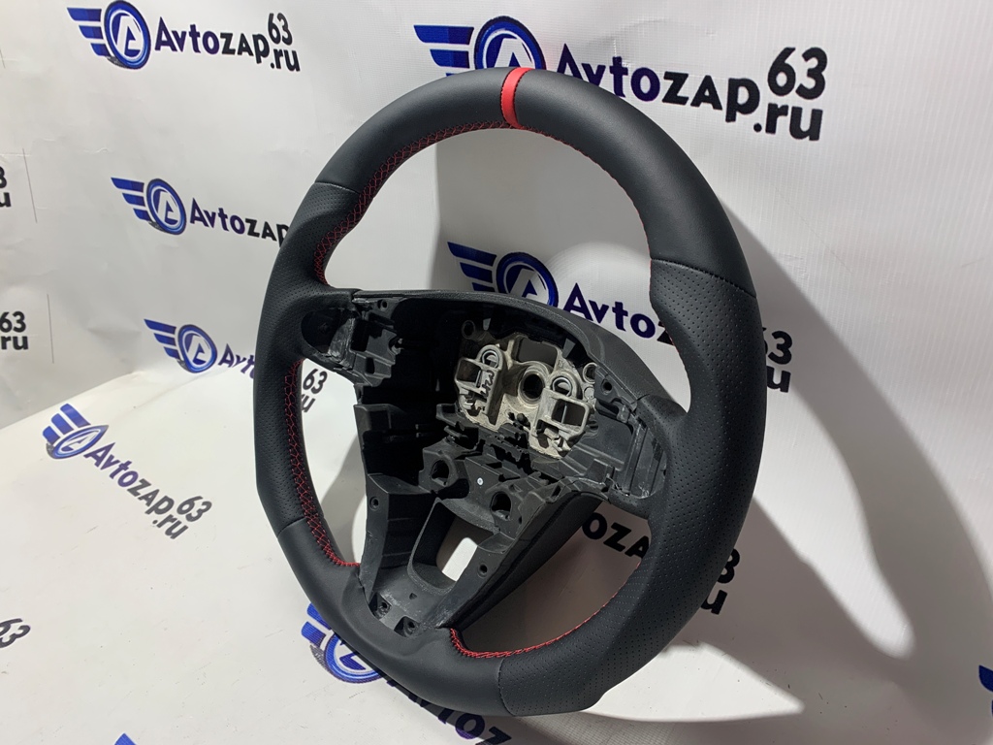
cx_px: 496
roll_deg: +0.0
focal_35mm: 26
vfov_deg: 53.1
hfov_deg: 67.3
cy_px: 372
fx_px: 746
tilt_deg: -26.9
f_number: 1.8
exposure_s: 1/100
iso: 64
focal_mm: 4.25
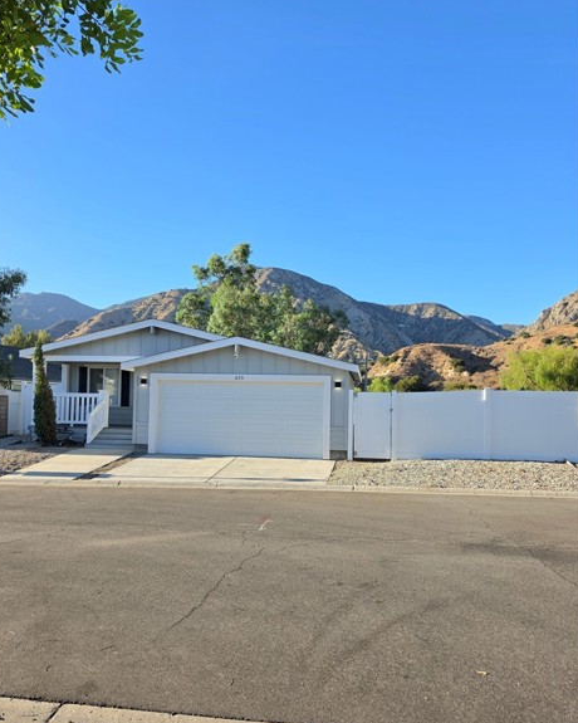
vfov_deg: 68.0
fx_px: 535
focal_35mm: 25
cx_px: 283
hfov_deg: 56.8
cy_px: 390
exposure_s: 1/2537
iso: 64
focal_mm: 6.5
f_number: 1.4
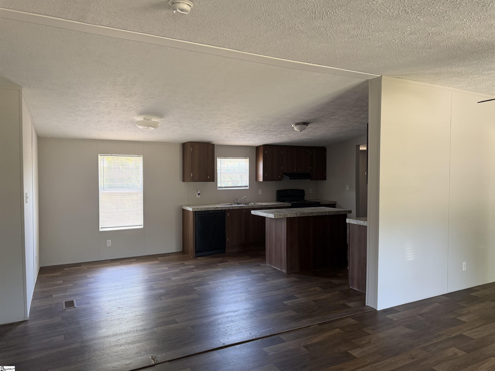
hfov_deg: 71.6
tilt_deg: -1.5
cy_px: 186
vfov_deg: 56.8
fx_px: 343
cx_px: 248
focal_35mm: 24
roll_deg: +0.1
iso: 200
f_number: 1.78
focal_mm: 6.76
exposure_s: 1/60
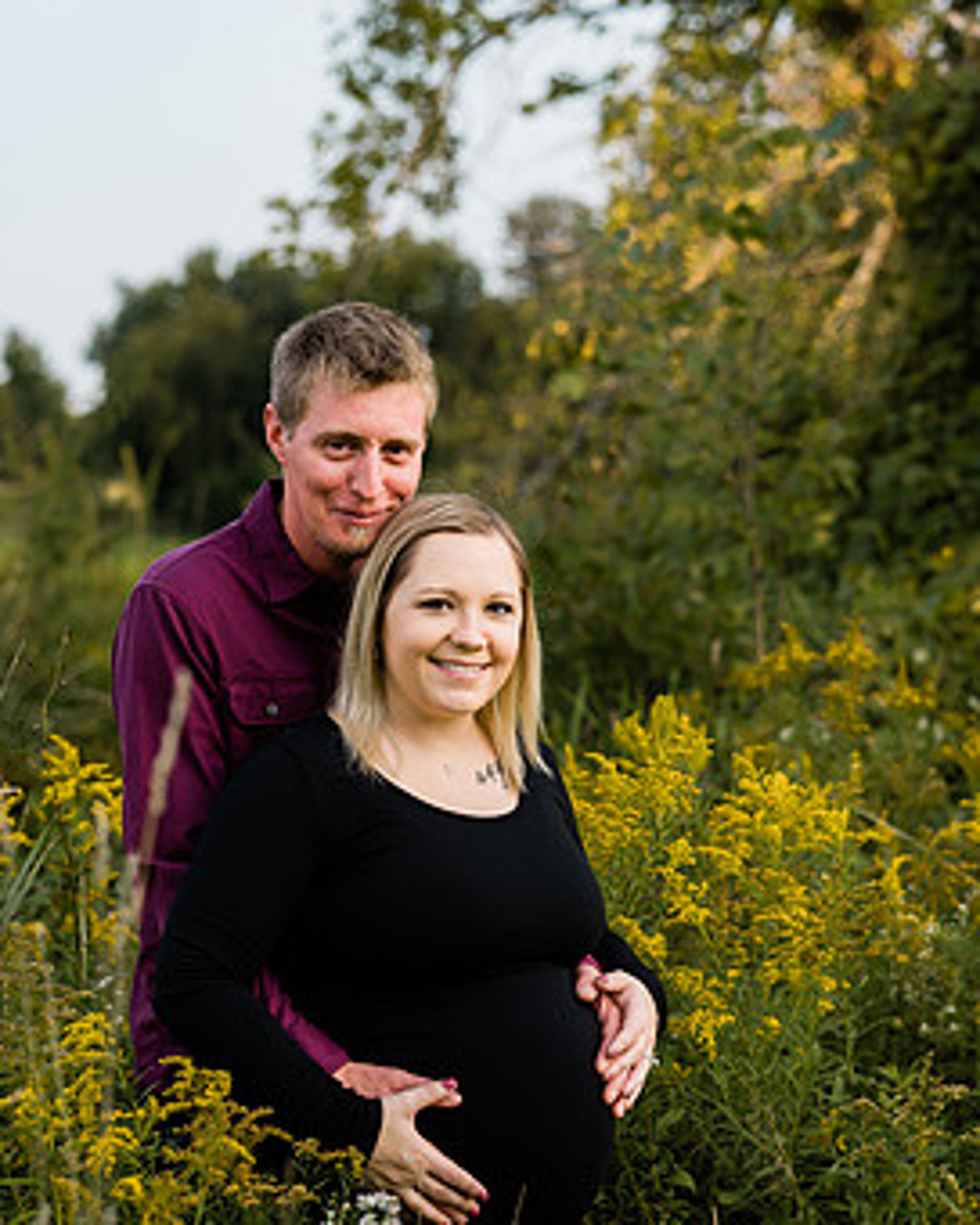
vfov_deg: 26.3
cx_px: 456
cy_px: 767
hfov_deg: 21.3
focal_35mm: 72
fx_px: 2610
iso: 200
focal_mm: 58
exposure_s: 1/640
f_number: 2.8
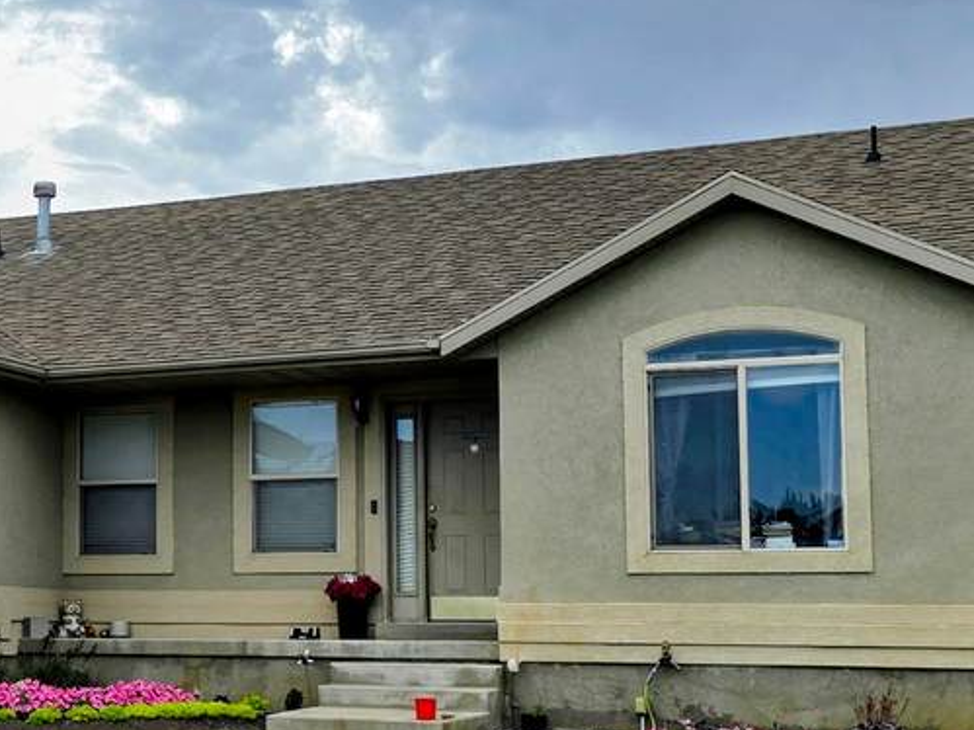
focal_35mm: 59
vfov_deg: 24.8
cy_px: 365
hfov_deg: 30.9
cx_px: 53
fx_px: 1660
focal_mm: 6.3
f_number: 1.7
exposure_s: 1/699
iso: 12
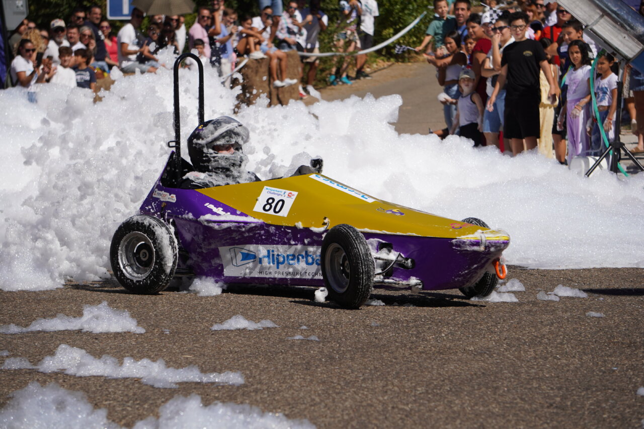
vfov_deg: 9.7
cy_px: 214
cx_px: 322
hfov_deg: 14.6
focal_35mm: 141
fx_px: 2522
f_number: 5.6
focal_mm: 94
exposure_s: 1/1250
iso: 100
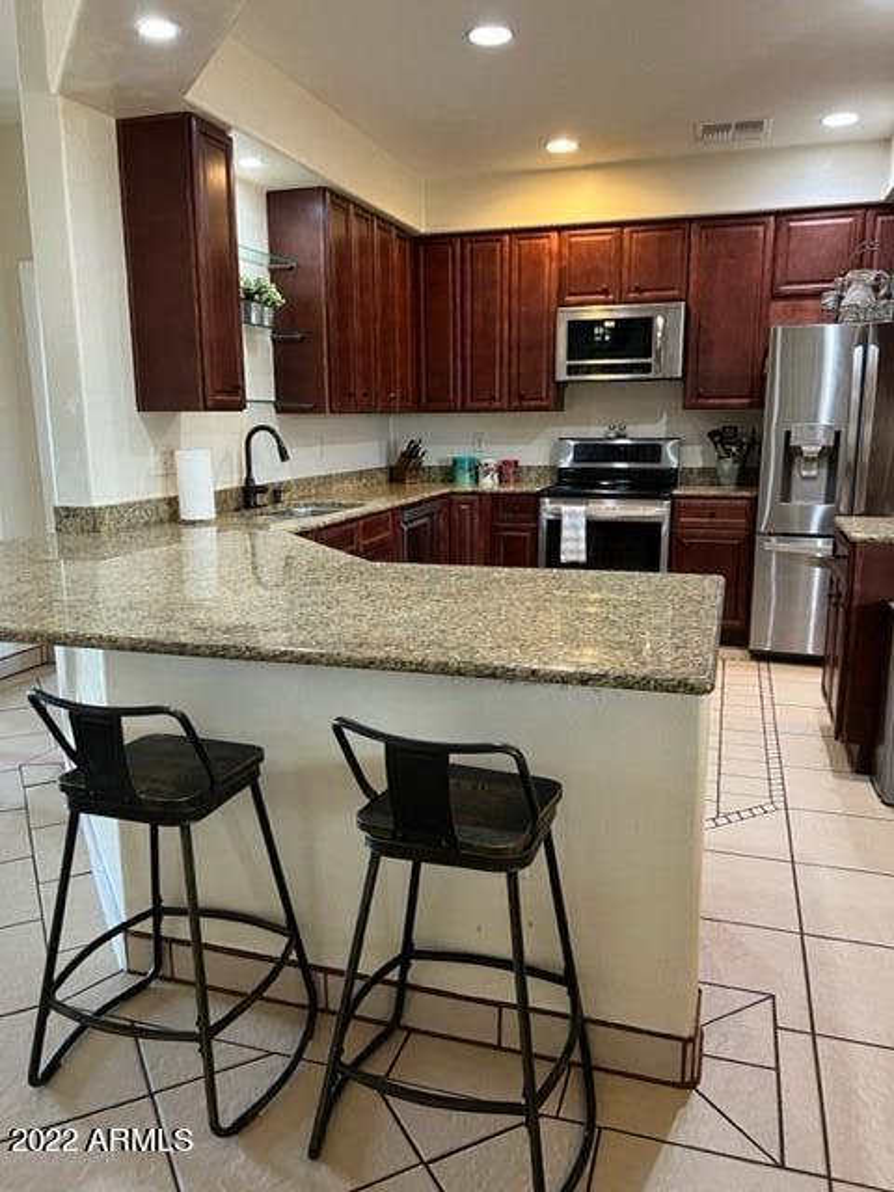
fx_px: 895
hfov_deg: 53.1
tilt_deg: -8.9
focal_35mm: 26
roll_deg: +1.3
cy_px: 596
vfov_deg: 67.3
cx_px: 447
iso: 320
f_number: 1.5
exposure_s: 1/60
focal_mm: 5.7
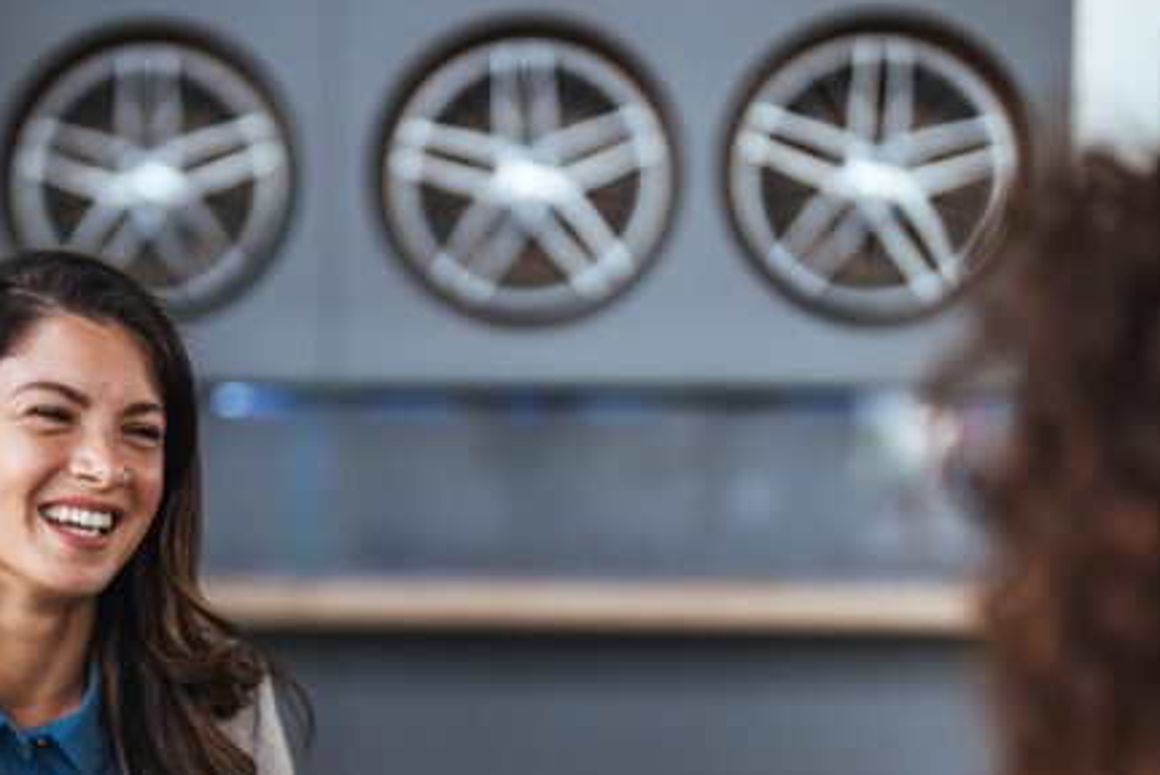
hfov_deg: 22.7
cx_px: 339
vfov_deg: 15.2
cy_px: 662
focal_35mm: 89
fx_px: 2870
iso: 125
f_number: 1.2
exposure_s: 1/800
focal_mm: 50
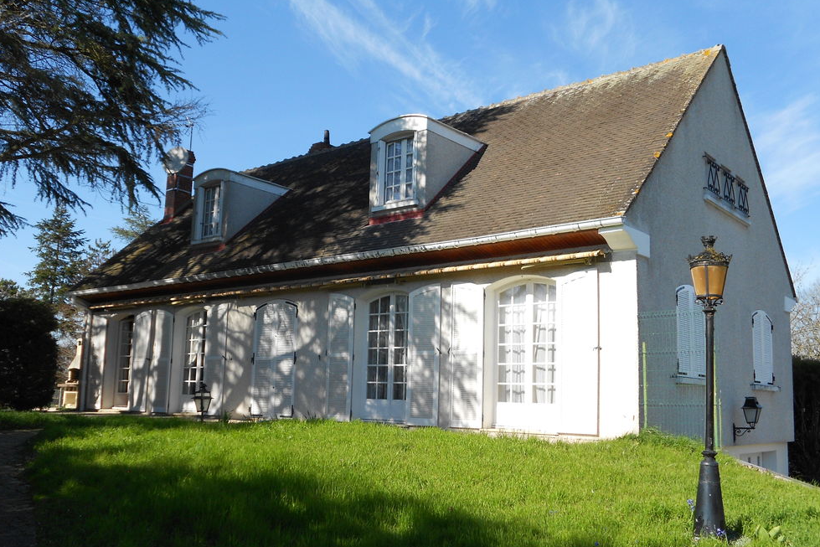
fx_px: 775
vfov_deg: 38.8
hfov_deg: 55.8
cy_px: 311
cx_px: 410
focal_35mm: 34
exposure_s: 1/640
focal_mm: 6
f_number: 3.6
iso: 80
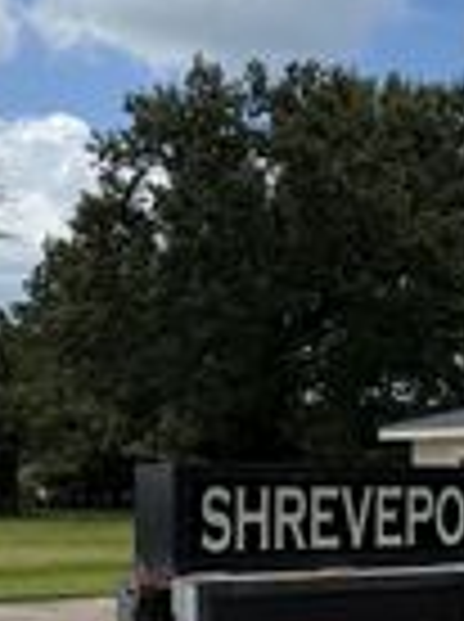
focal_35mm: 87
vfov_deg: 22.3
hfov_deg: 14.4
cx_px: 896
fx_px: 1560
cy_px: 461
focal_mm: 6.76
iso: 80
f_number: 1.78
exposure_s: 1/5714
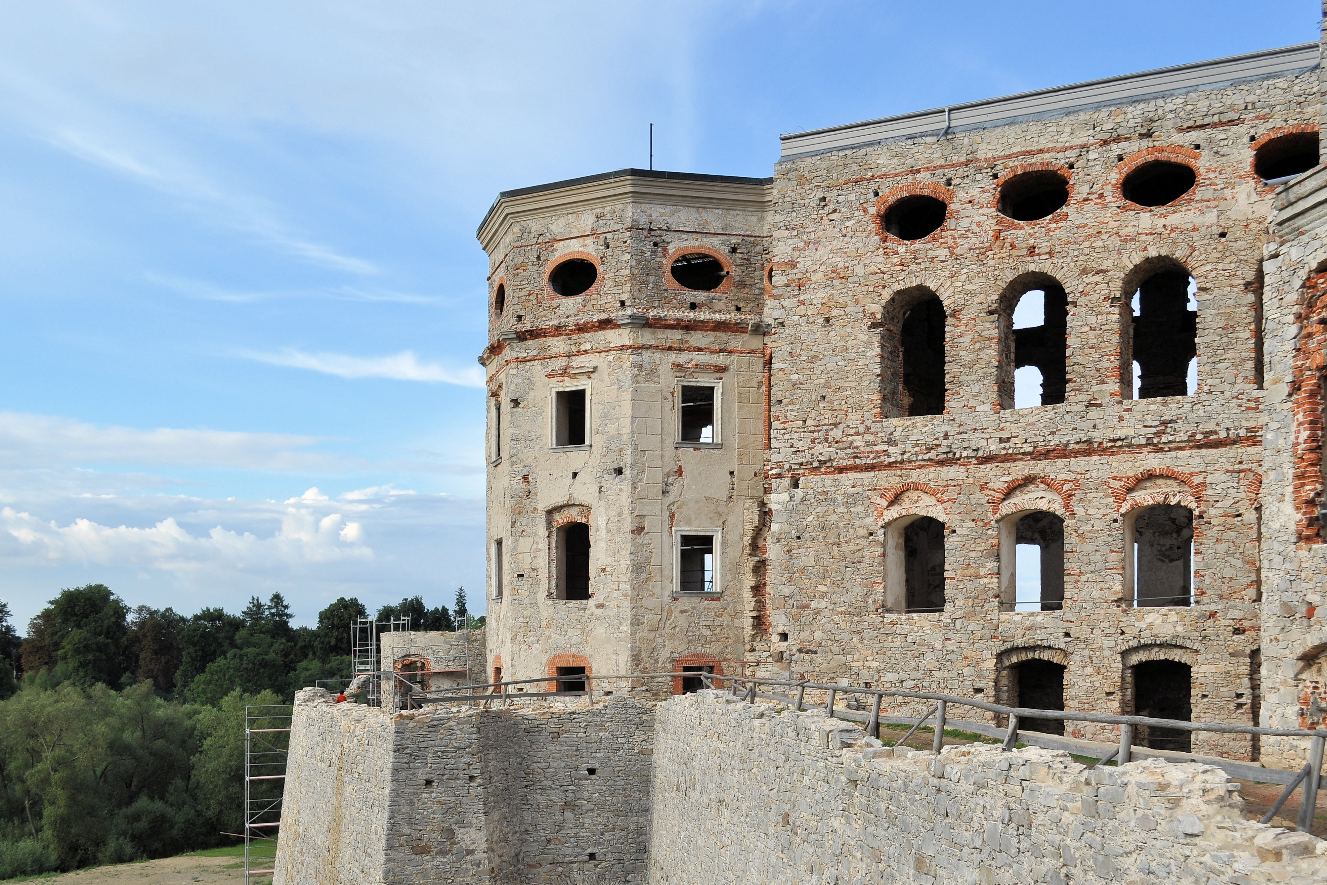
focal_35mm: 39
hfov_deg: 49.6
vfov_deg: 34.2
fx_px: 1438
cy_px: 442
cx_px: 664
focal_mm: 26
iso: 200
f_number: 8
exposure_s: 1/320
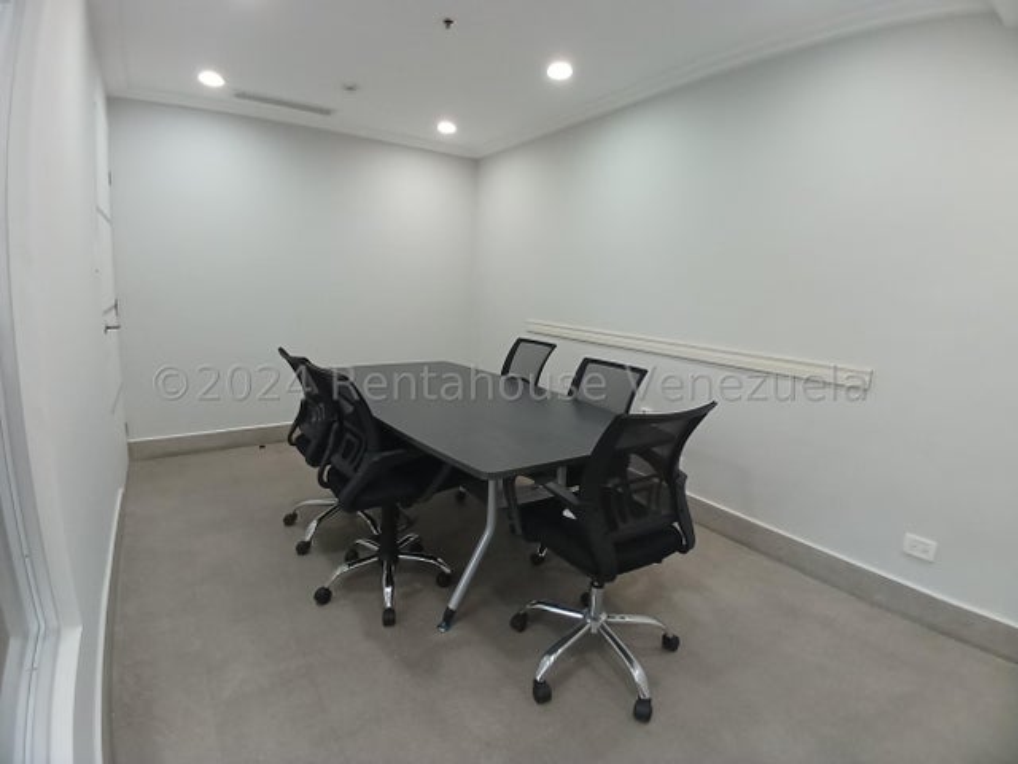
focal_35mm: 17
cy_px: 382
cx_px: 509
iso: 250
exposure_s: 1/24
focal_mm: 1.4
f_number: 2.2
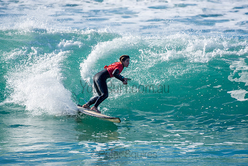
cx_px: 124
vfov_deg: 1.8
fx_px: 5168
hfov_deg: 2.7
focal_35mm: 750
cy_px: 83
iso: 220
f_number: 5.6
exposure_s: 1/1250
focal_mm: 500
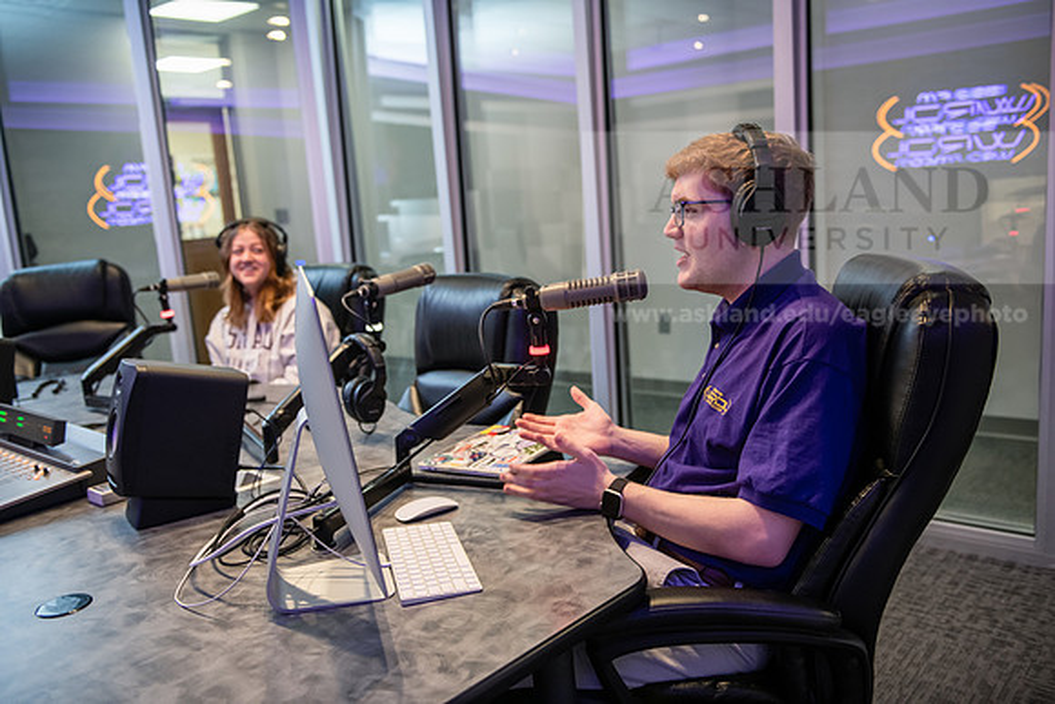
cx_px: 528
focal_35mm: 31
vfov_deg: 42.3
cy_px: 352
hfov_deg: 60.3
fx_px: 909
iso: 1000
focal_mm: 31
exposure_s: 1/100
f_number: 2.8
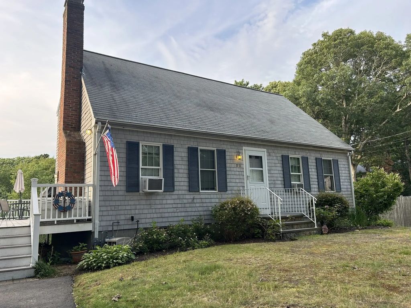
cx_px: 206
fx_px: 309
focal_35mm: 26
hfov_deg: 67.3
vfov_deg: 53.1
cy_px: 154
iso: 50
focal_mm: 5.7
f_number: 1.5
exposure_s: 1/395
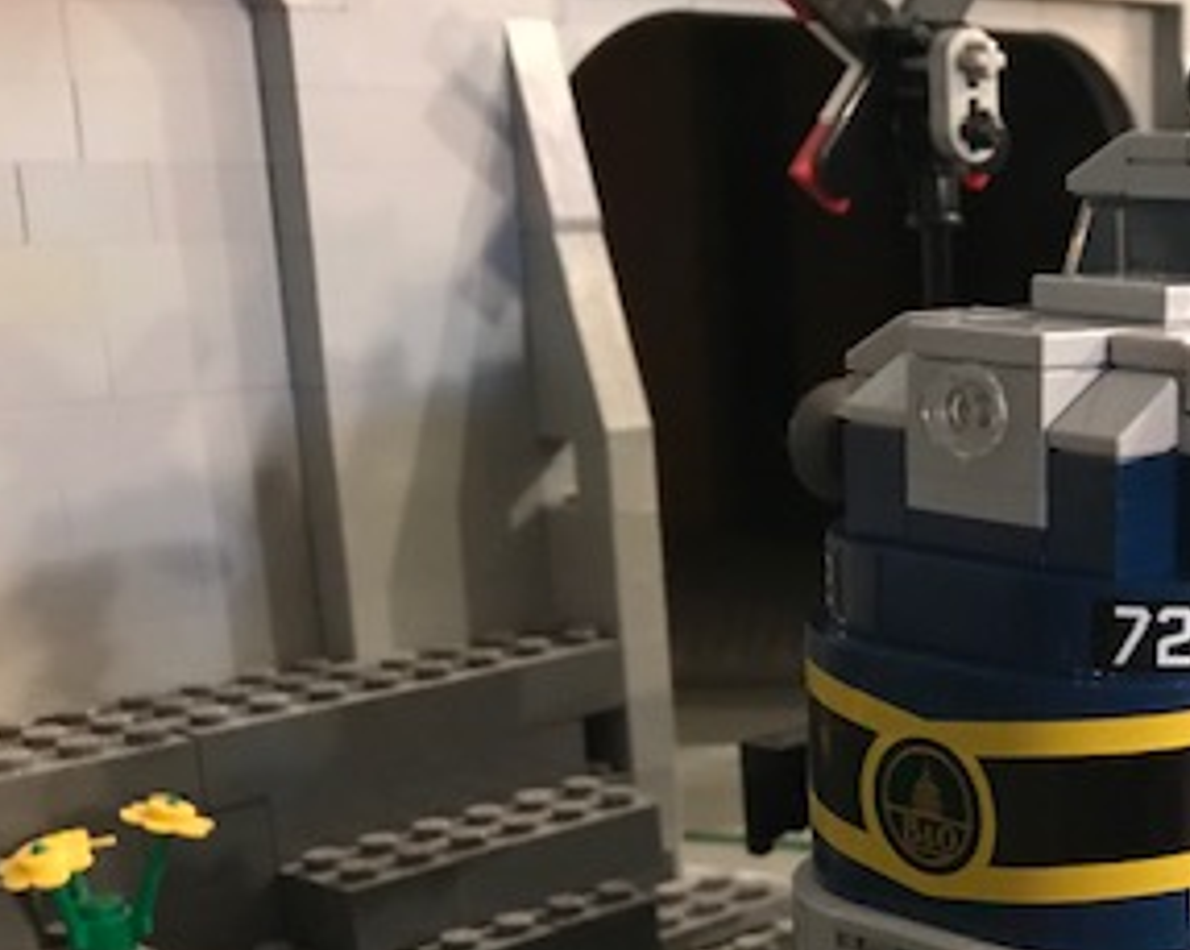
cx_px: 1281
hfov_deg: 28.4
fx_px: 2146
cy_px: 788
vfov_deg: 24.5
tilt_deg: -15.2
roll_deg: +0.8
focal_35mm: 61
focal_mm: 3.99
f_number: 1.8
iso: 100
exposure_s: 1/6
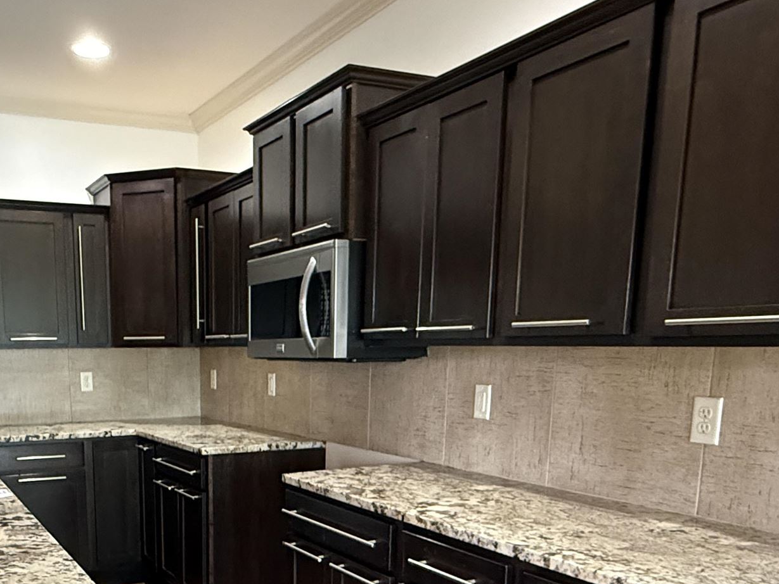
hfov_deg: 51.3
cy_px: 502
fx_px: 788
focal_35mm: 35
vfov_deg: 38.5
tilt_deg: -10.1
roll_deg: -0.2
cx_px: 238
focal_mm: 2.22
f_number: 2.2
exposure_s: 1/60
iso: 800
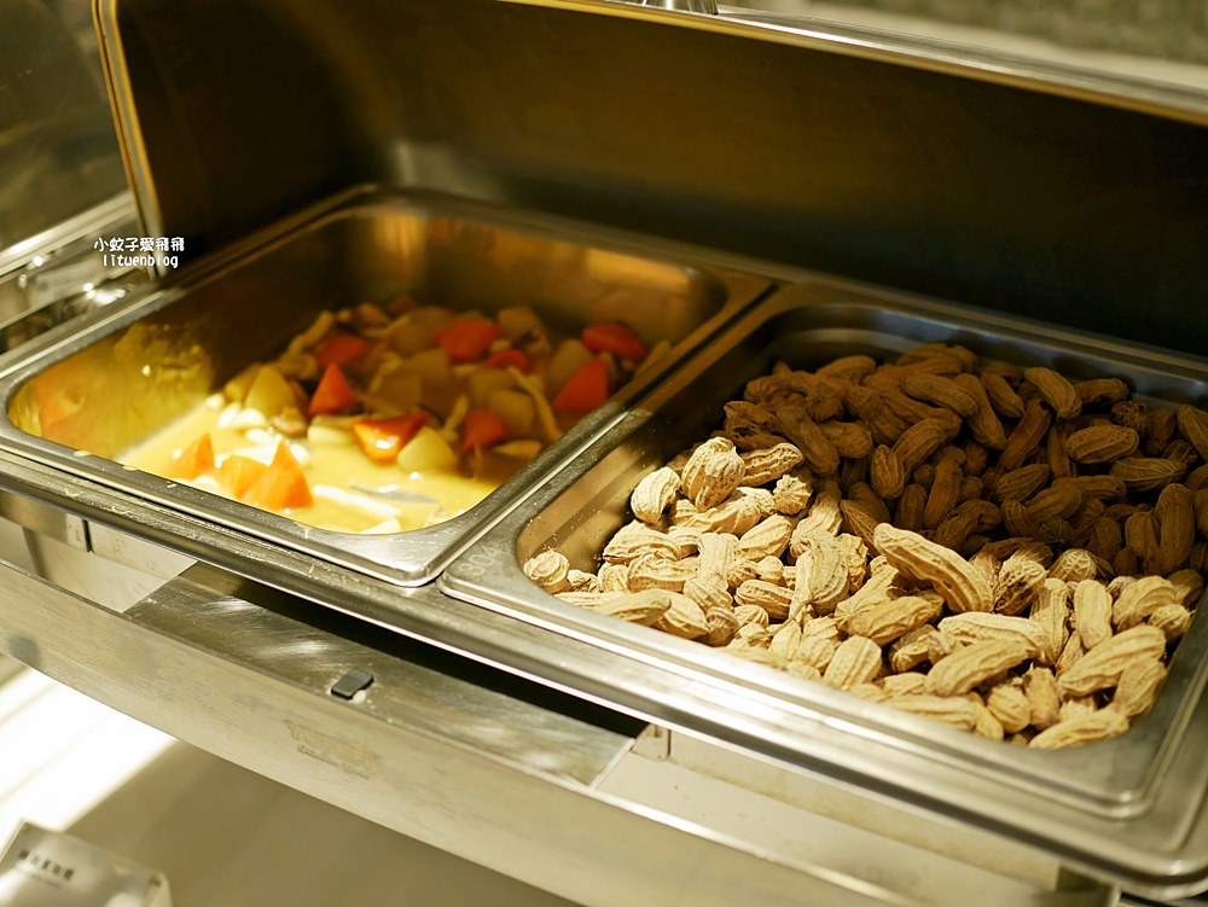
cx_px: 604
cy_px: 454
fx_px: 1746
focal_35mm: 50
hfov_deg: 38.2
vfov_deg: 29.1
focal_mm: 25
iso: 400
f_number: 1.8
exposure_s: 1/60
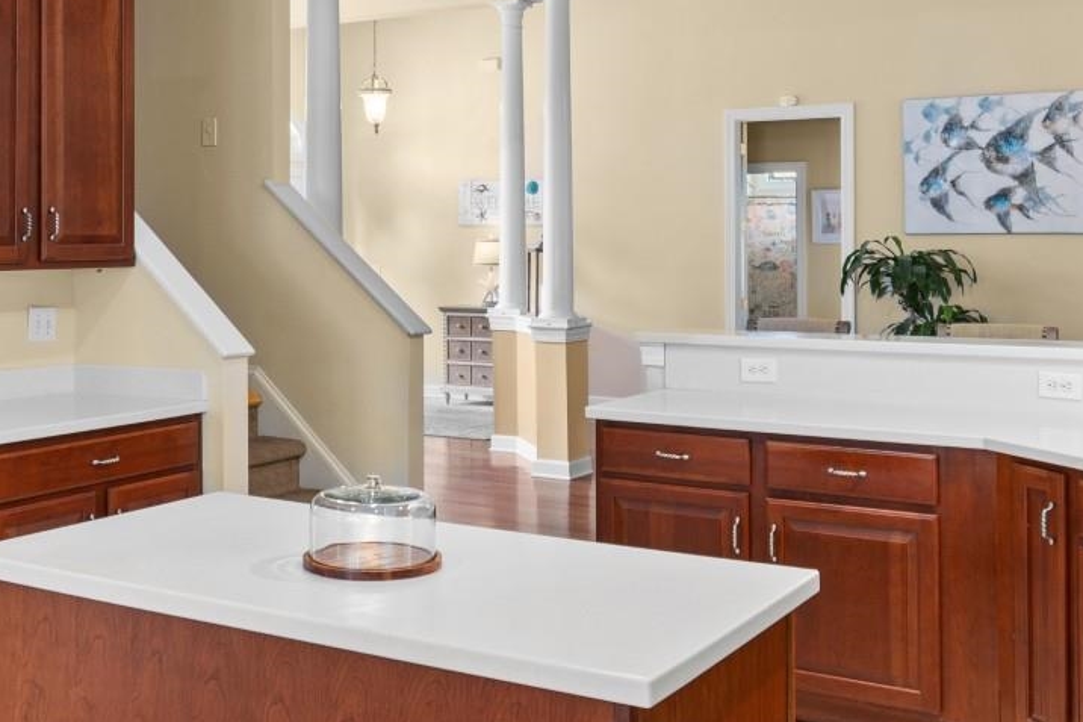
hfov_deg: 45.0
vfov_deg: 30.8
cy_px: 212
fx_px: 1293
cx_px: 401
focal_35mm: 43
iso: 100
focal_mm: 13
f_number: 4.8
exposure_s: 1/3
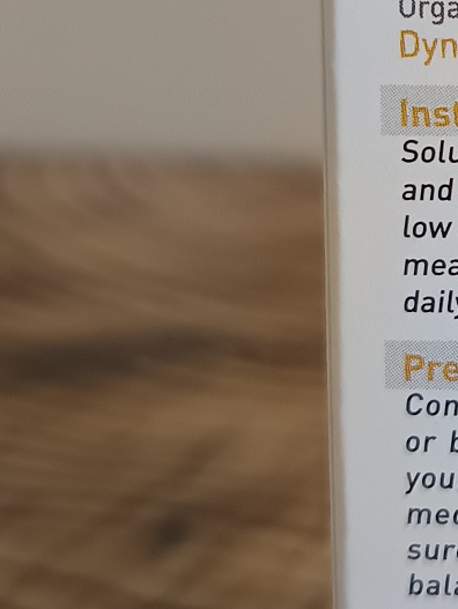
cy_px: 97
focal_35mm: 91
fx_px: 1603
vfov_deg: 21.2
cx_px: 744
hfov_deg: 14.8
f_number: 1.7
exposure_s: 1/33.3
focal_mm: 5.31
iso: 982
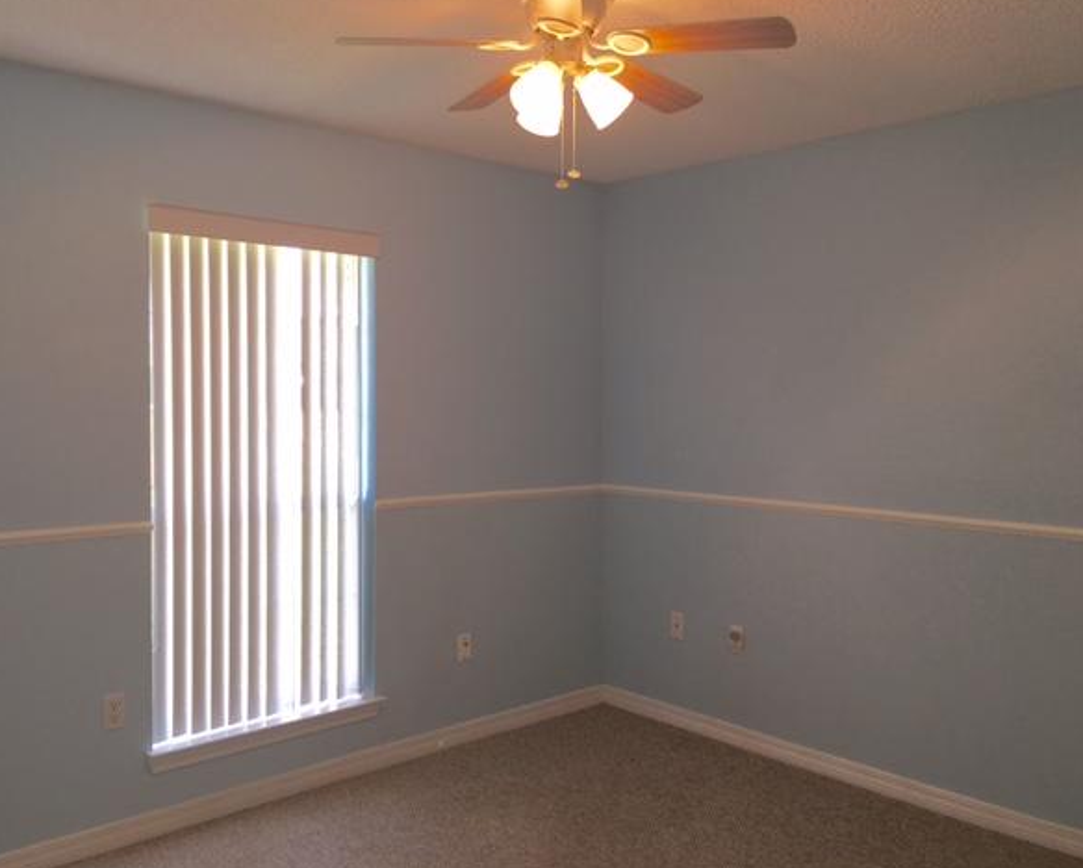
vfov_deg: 47.2
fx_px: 994
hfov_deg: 57.1
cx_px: 495
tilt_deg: -1.6
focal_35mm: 31
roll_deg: -0.5
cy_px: 432
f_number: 2.2
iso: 25
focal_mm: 4.15
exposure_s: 1/46
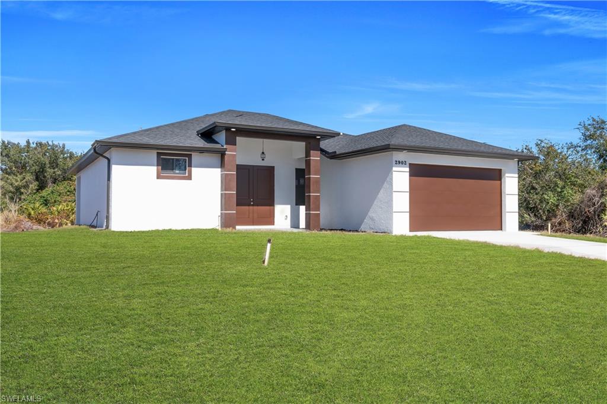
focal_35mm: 30
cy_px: 202
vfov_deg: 43.6
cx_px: 304
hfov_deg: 61.9
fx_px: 506
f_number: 8
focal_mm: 20
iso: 100
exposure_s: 1/400
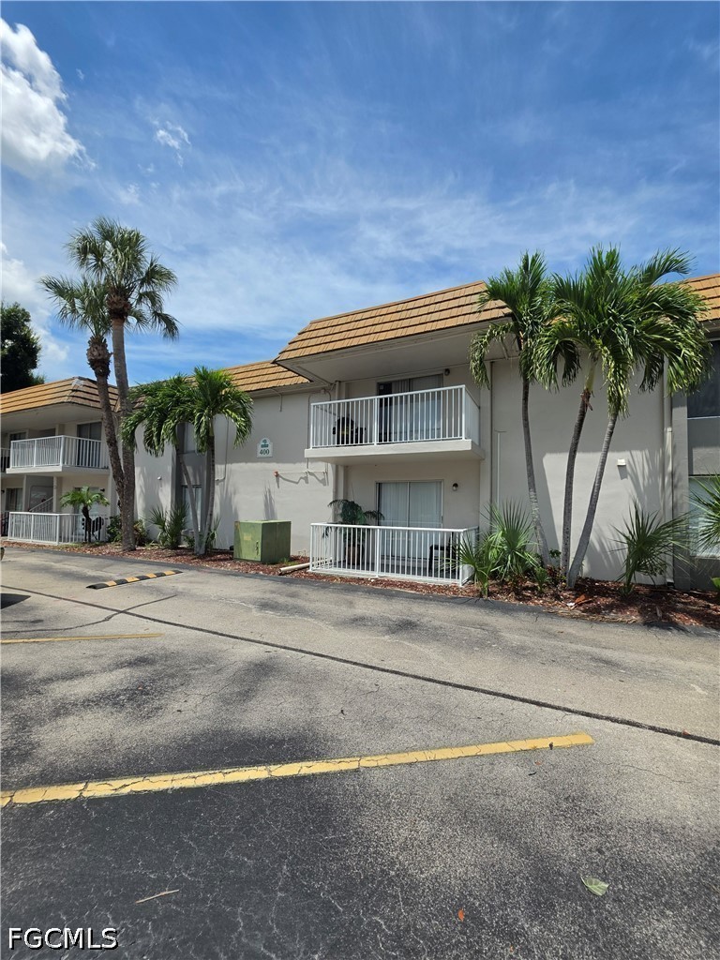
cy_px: 480
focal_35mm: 13
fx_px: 361
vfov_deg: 106.2
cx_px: 360
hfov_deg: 89.9
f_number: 1.9
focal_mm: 2.2
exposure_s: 1/2259
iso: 32
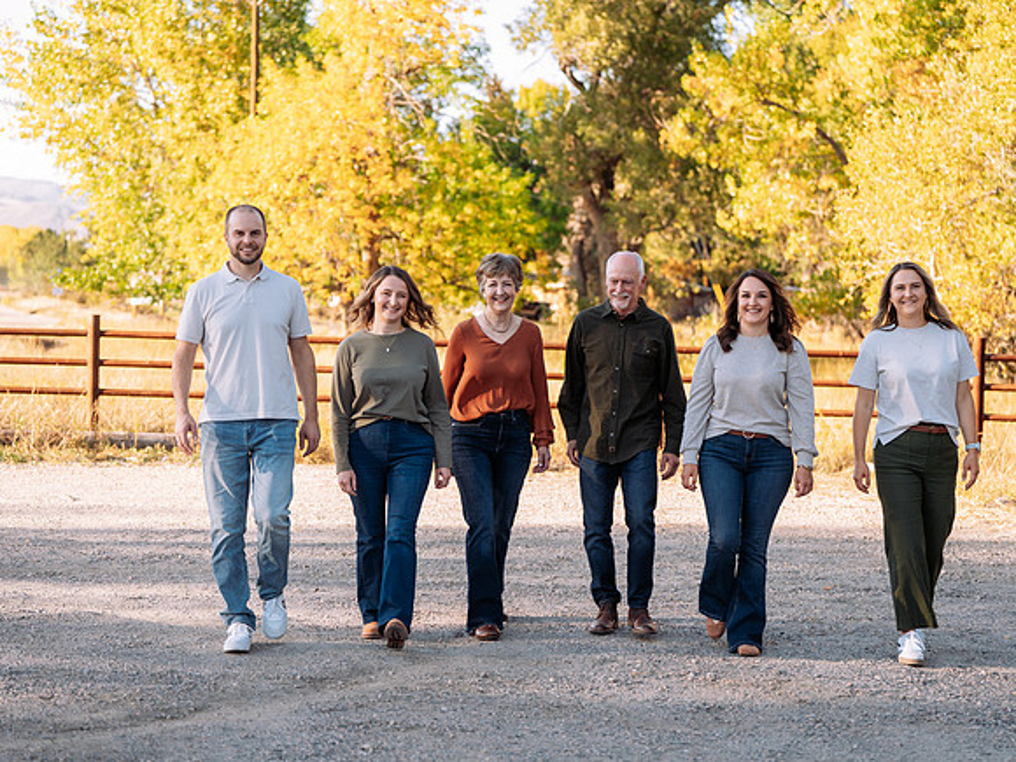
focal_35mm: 78
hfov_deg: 25.0
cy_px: 381
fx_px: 2287
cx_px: 508
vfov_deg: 18.9
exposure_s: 1/200
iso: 80
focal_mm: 72
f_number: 2.8
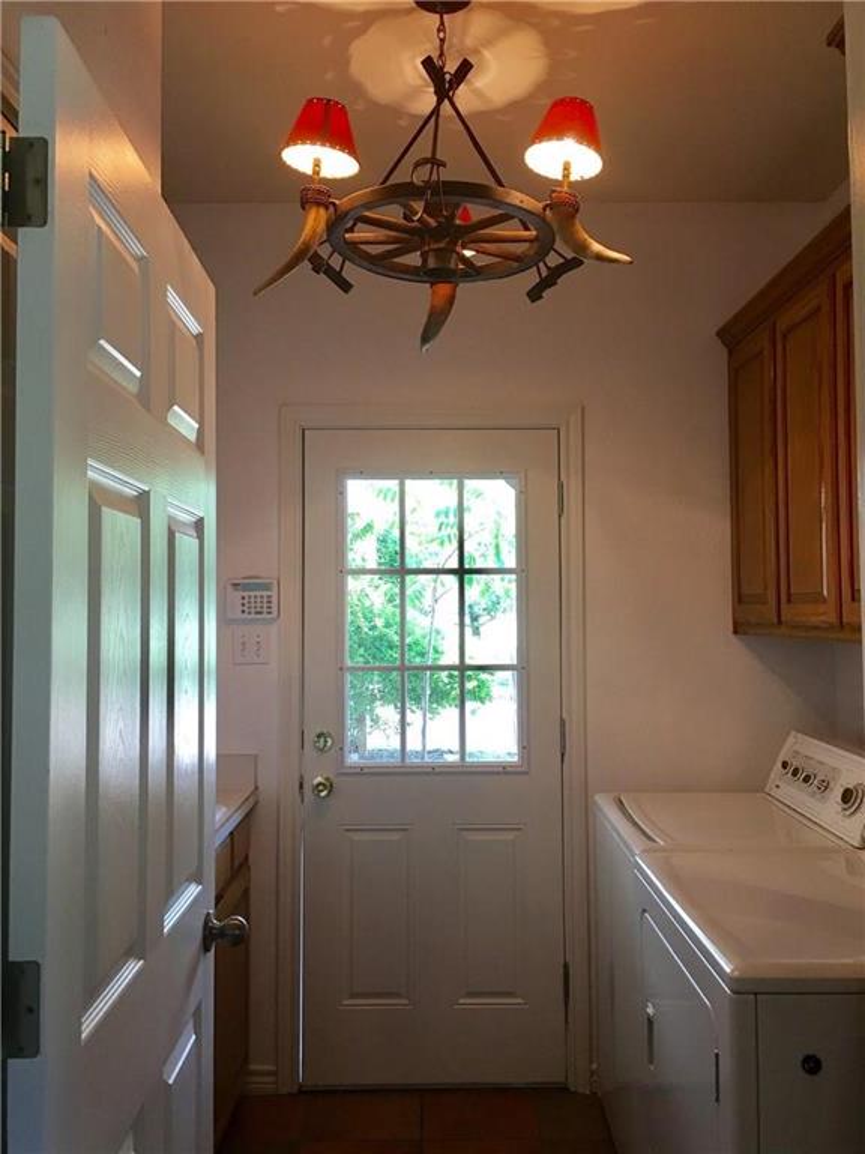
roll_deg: -0.1
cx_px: 432
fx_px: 966
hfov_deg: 48.2
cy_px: 577
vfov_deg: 61.7
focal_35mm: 29
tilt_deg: +2.6
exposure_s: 1/30
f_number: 2.2
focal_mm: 4.15
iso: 32
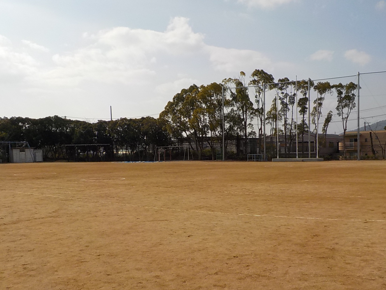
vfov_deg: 39.6
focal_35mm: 36
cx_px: 205
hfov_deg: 51.3
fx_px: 401
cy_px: 168
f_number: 6.6
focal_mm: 4.1
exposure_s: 1/640
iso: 125
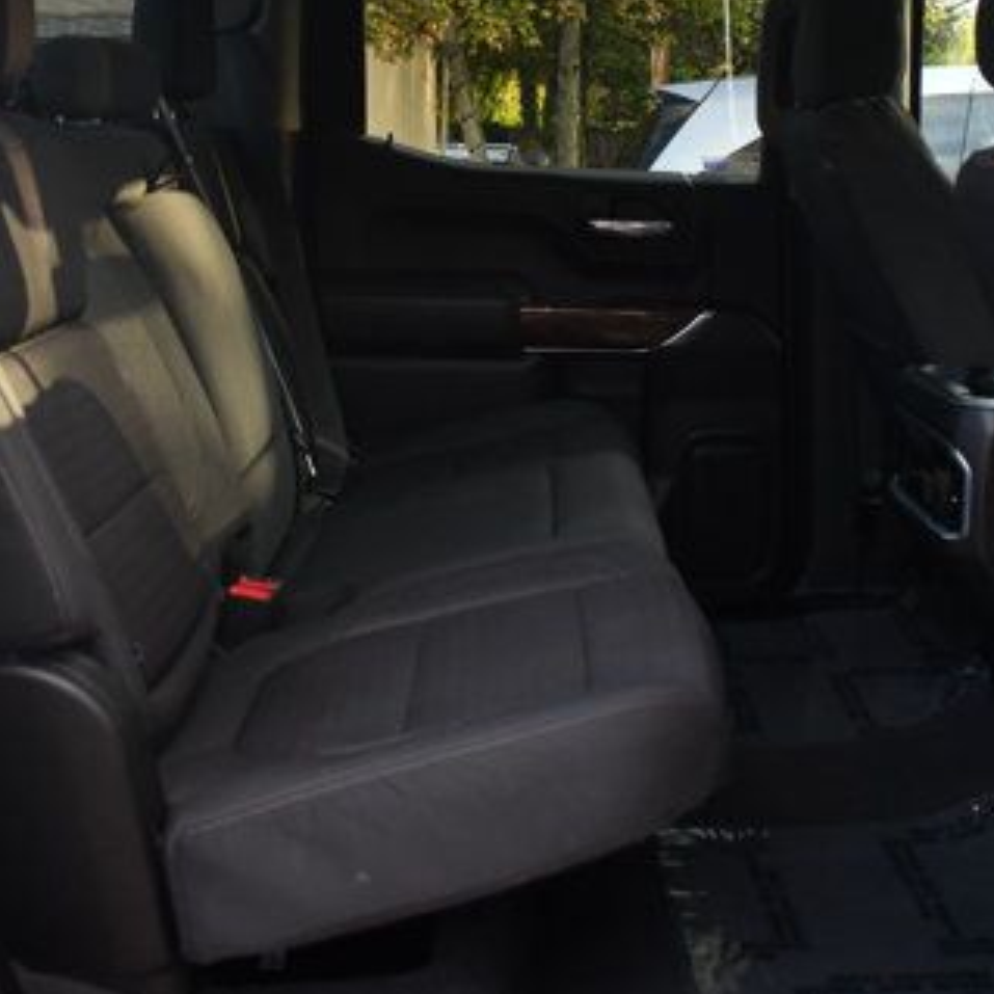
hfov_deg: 36.7
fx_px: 1494
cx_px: 595
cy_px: 335
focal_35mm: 46
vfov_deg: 36.4
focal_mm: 18
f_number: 3.5
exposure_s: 1/250
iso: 450
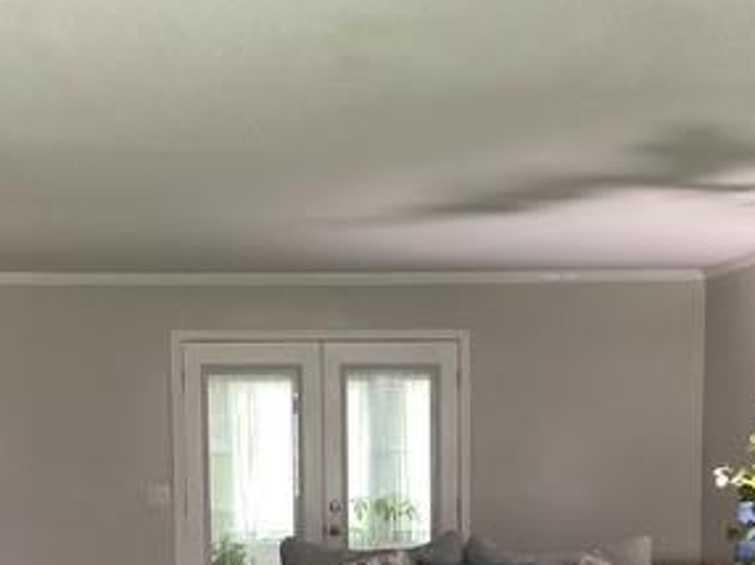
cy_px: 562
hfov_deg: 29.8
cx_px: 370
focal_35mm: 65
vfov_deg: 21.8
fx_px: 1417
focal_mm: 3
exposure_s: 1/40
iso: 250
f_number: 1.8
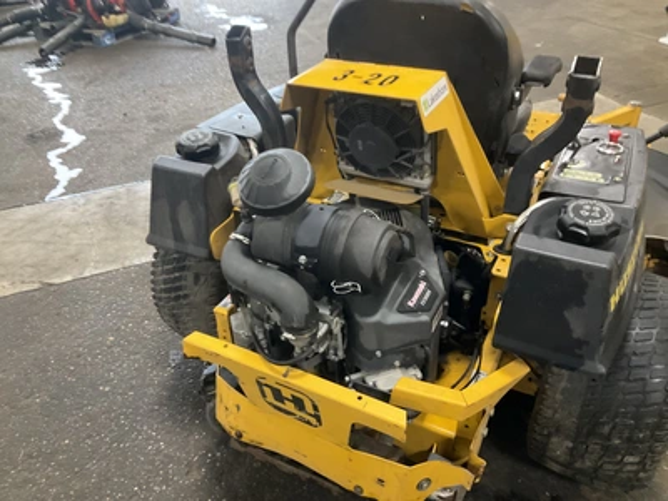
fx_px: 560
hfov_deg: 61.7
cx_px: 334
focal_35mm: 29
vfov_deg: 48.2
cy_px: 250
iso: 320
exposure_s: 1/40
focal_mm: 3
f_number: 1.8
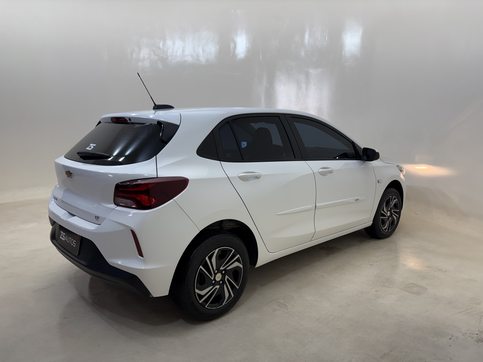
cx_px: 242
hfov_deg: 67.3
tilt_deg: -9.7
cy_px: 181
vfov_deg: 53.1
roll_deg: +0.8
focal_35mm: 26
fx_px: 363
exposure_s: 1/407
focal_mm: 5.96
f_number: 1.6
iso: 50
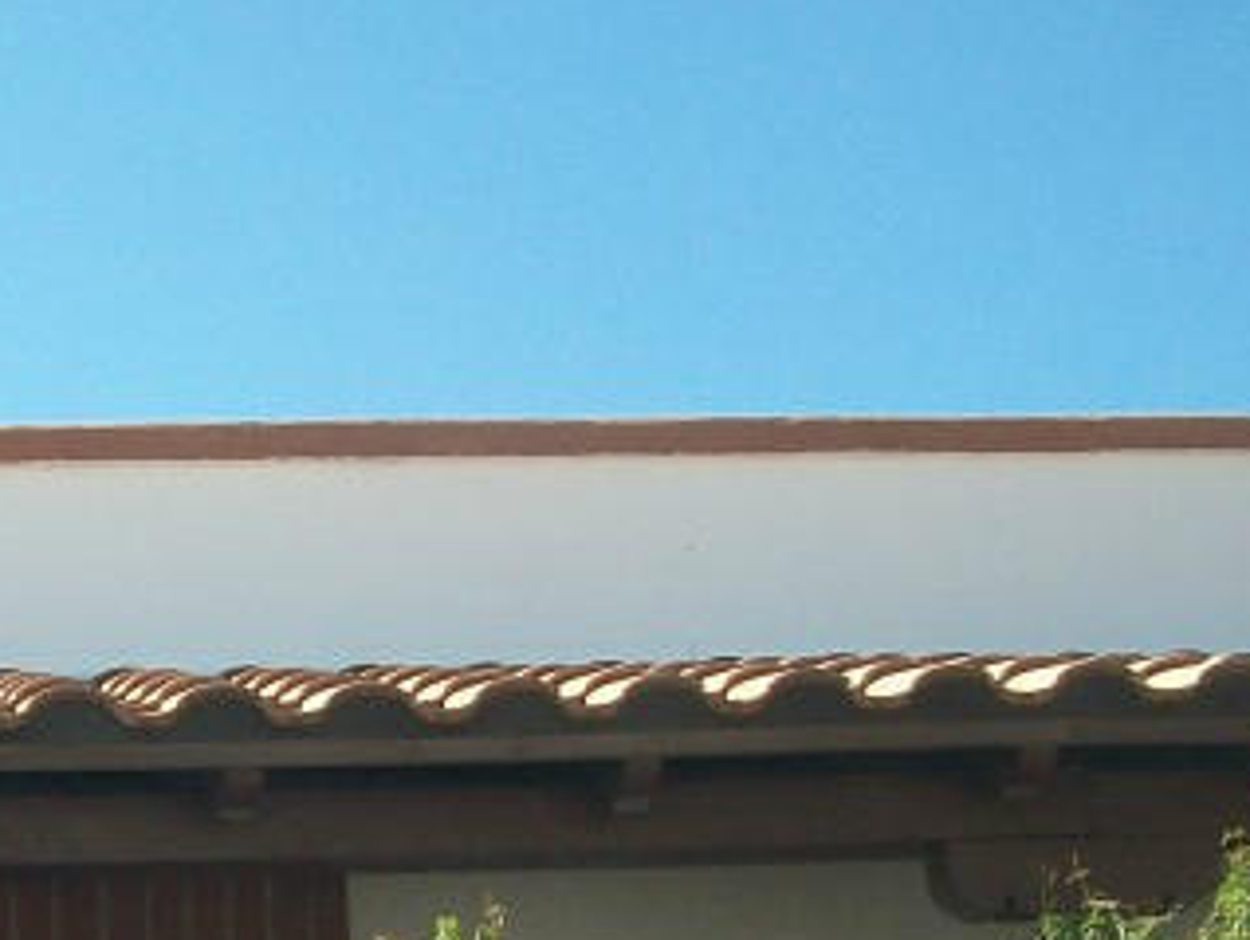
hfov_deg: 18.1
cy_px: 1054
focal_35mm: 103
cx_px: -232
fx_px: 3722
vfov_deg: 14.0
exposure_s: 1/200
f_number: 5.5
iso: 80
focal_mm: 5.7
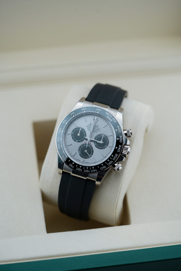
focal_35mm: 90
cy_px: 136
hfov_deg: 15.2
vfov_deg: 22.6
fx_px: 679
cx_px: 90
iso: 80
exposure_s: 1/100
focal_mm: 90
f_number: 3.5
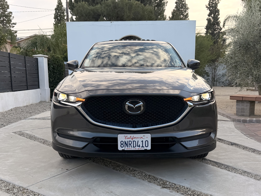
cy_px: 98
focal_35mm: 24
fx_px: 181
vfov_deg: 56.8
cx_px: 130
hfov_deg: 71.6
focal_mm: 6.76
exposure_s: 1/1156
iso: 80
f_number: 1.78
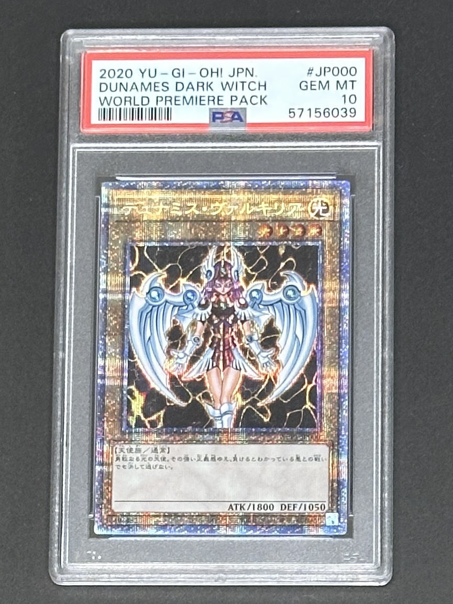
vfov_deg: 39.7
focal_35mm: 48
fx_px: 837
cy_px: 302
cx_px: 226
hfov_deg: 30.3
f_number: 1.78
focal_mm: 6.86
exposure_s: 1/33
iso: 200
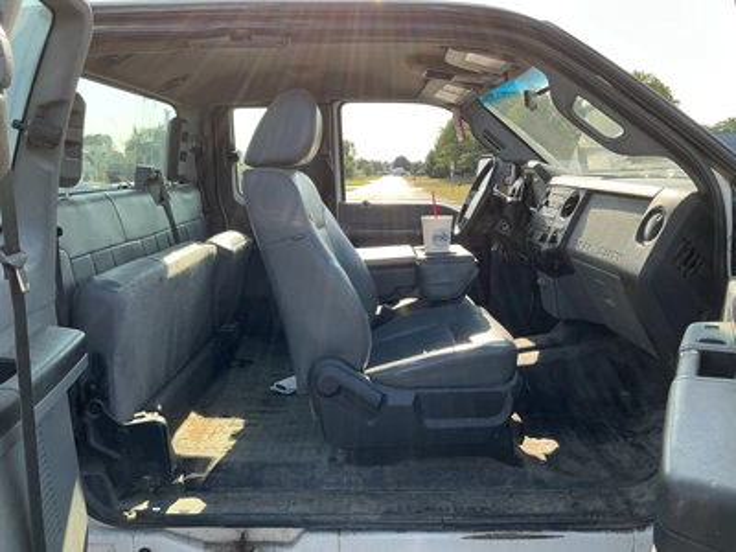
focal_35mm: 28
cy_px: 276
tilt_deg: -9.1
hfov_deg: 63.4
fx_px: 595
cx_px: 368
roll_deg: +2.7
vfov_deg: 49.7
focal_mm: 3
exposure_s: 1/367
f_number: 1.8
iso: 25
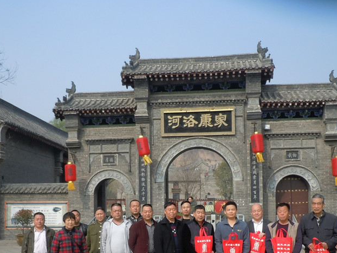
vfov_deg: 31.6
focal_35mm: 45
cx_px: 163
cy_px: 189
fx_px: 438
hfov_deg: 42.1
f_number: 3.7
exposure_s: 1/640
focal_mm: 5
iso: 100
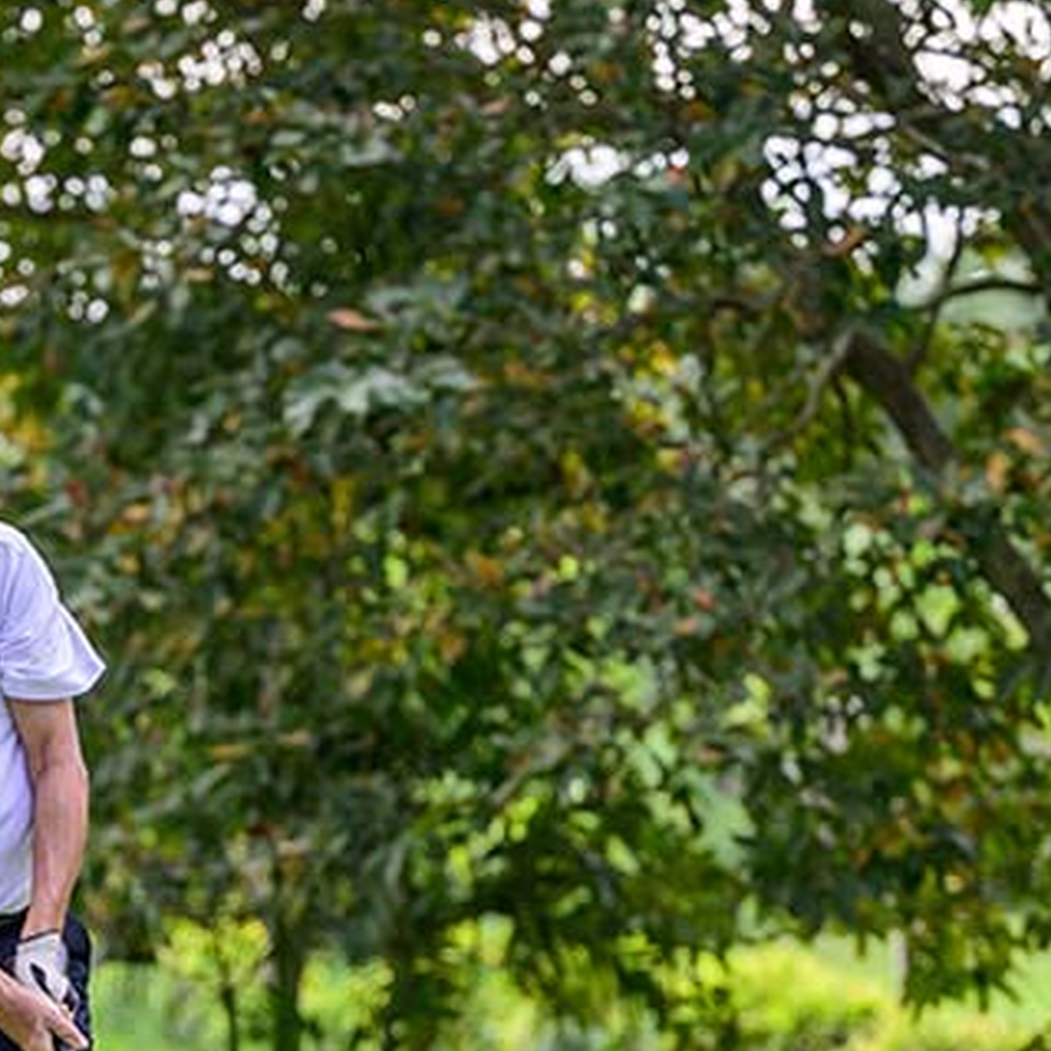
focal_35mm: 202
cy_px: 955
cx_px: 109
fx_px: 6939
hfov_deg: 8.6
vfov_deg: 8.6
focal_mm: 79
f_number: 2.8
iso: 280
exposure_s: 1/1600
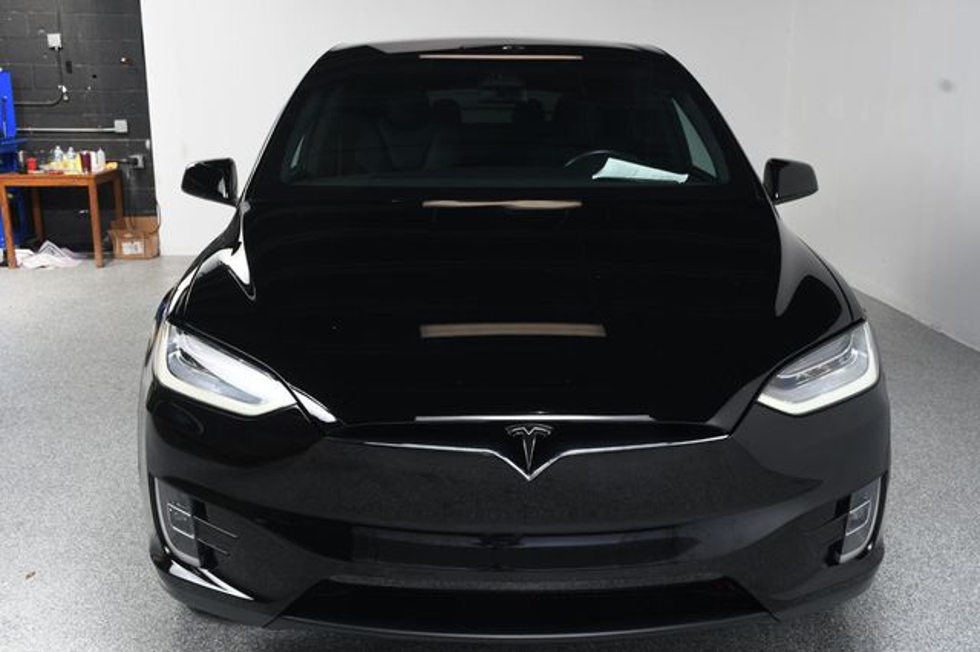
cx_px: 490
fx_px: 1088
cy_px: 326
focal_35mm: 40
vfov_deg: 33.4
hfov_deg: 48.5
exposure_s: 1/160
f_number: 9
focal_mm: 27
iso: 100
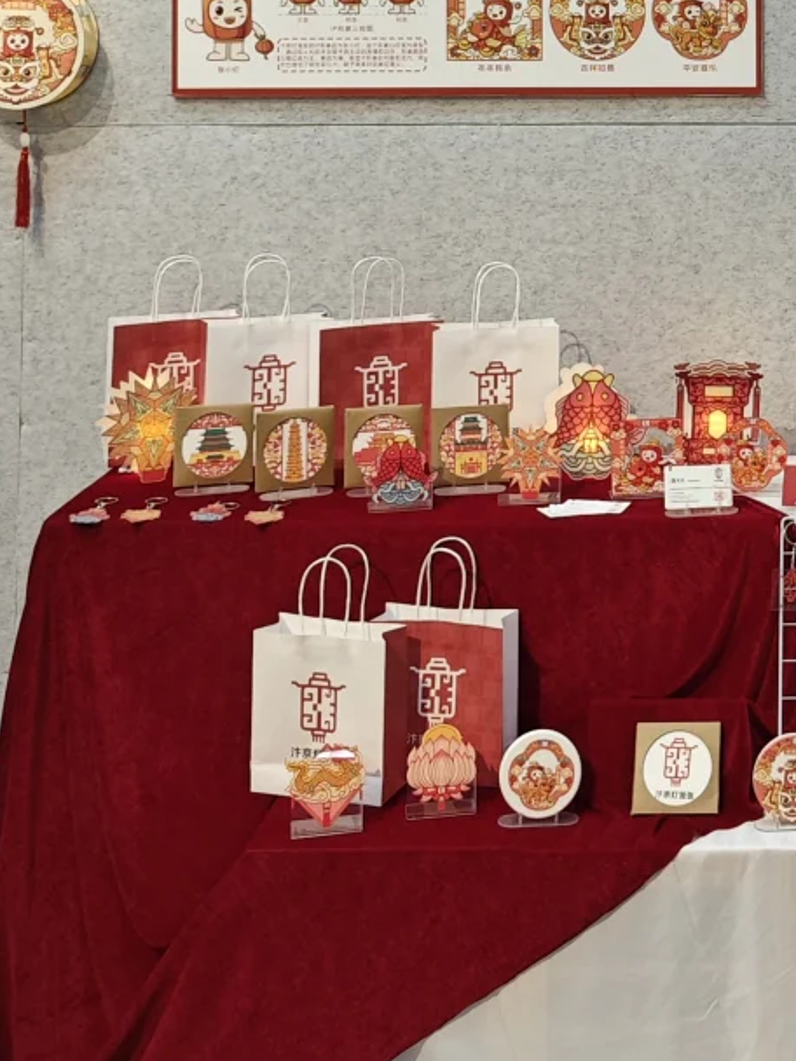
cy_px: -143
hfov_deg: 20.0
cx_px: 836
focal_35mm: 71
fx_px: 2177
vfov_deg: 25.2
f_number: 1.8
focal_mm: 5.43
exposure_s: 1/100
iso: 250
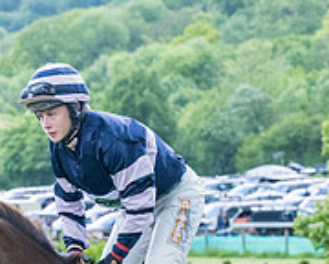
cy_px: 328
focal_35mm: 338
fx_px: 3291
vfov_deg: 4.6
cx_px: 252
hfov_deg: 5.7
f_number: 4
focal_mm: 70
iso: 800
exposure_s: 1/2000
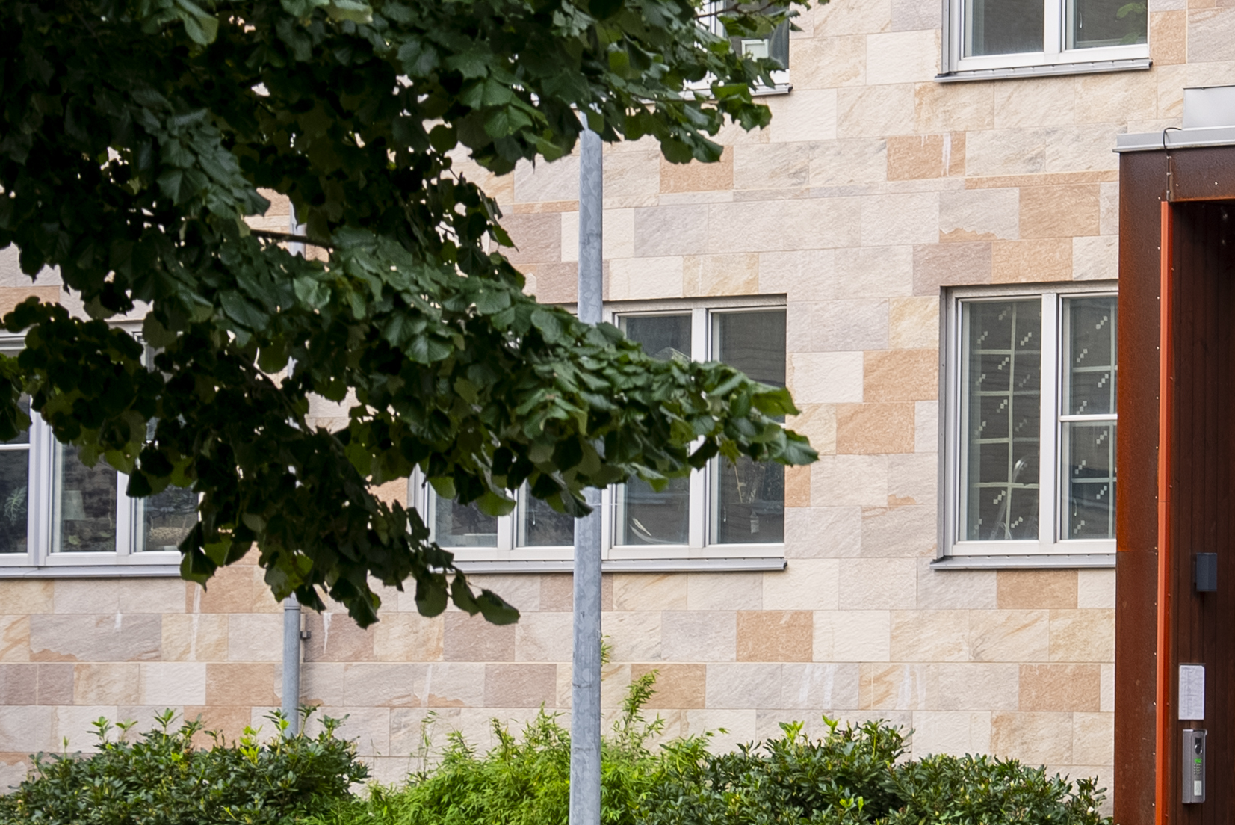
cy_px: 423
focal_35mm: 175
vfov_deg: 7.9
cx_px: 1492
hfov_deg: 11.5
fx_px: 6006
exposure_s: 1/160
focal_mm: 70
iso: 125
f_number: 4
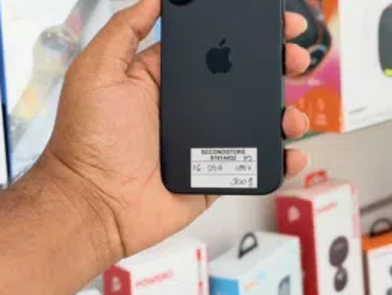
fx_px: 839
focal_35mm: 74
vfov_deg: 19.8
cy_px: 74
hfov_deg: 26.3
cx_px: 213
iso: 80
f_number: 1.78
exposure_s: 1/460
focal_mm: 6.76
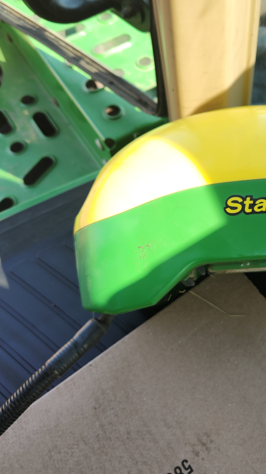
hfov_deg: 33.3
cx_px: 227
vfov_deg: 58.0
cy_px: 234
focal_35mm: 34
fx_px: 426
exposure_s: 1/192
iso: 20
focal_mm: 5.4
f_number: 1.8
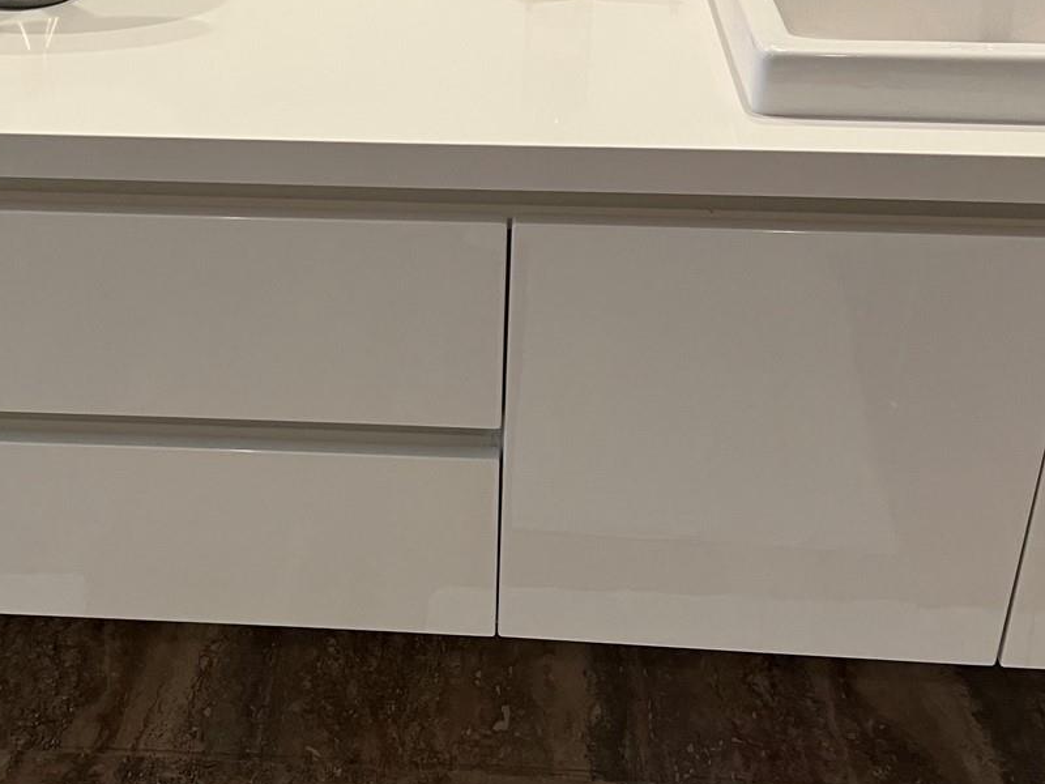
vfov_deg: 28.0
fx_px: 1570
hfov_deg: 36.3
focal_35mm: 52
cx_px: 314
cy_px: 311
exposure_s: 1/60
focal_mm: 5.7
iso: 100
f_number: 1.5
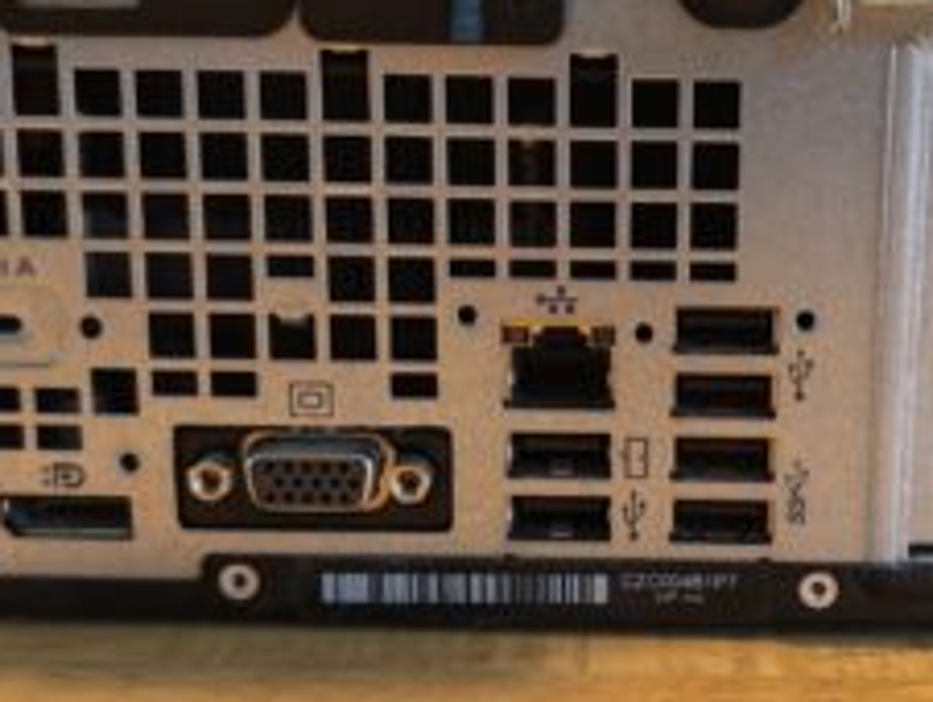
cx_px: 694
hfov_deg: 31.1
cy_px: 355
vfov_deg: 24.1
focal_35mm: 61
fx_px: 1646
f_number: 1.6
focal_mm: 6.55
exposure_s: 1/50
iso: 160
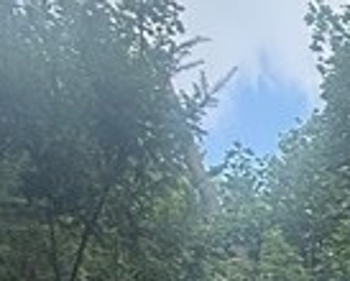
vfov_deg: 11.7
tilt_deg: +7.9
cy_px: 715
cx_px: 708
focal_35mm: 102
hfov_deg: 15.1
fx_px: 1058
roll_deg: -1.0
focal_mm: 2.22
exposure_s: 1/468
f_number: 2.2
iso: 64
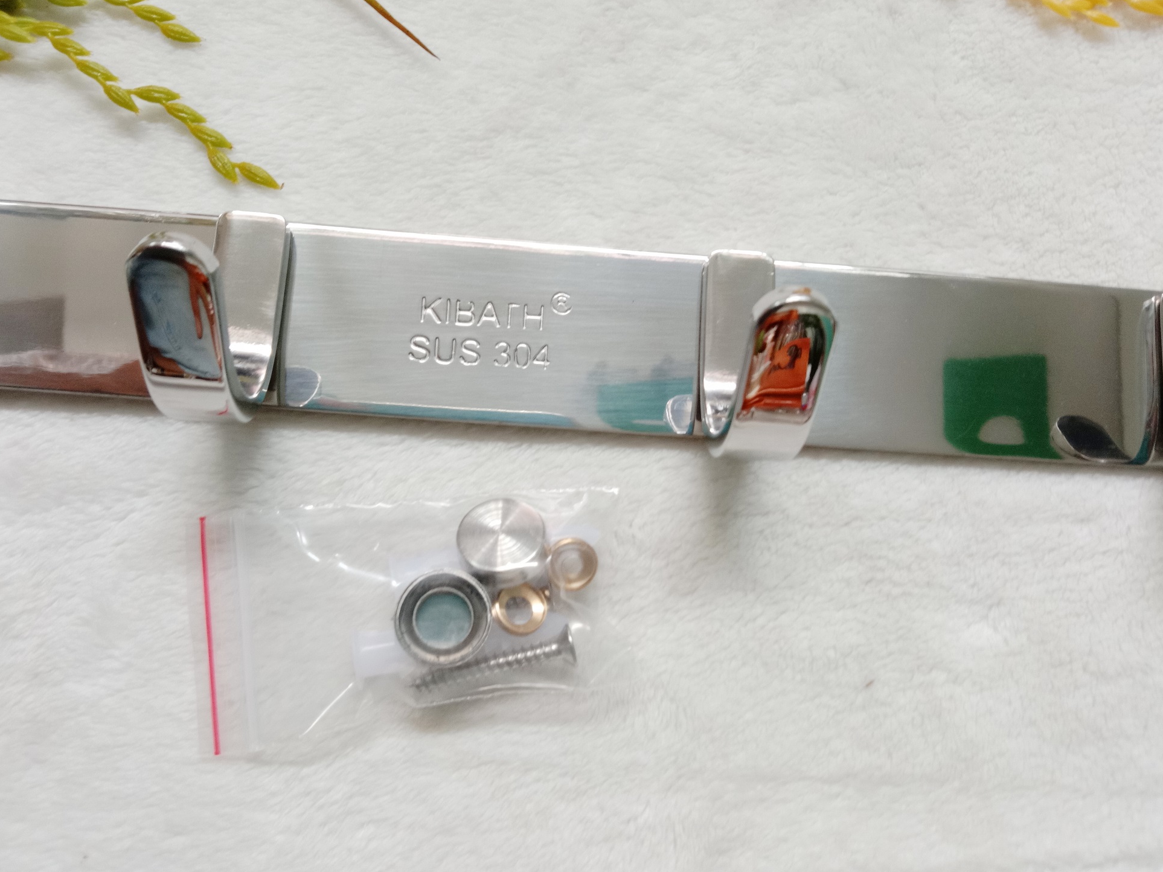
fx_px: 907
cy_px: 431
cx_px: 564
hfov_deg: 65.3
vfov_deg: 51.3
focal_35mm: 27
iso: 327
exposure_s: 1/33.3
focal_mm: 3.65
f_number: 2.2
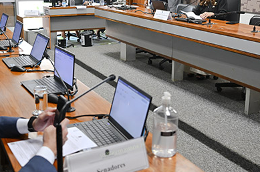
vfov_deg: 25.4
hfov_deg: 37.4
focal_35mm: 53
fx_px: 382
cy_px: 77
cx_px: 102
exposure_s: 1/100
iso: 800
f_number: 2.8
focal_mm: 24
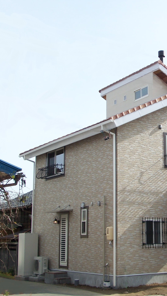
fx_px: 449
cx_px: 148
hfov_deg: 20.7
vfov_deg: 36.6
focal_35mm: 57
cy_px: 148
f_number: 3.9
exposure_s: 1/500
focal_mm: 6.4
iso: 64
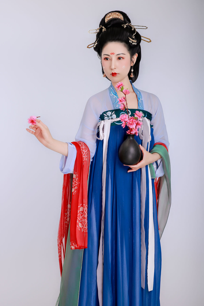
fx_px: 586
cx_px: 102
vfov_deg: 29.2
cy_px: 153
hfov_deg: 19.7
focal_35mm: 69
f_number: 7.1
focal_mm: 70
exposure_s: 1/160
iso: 100
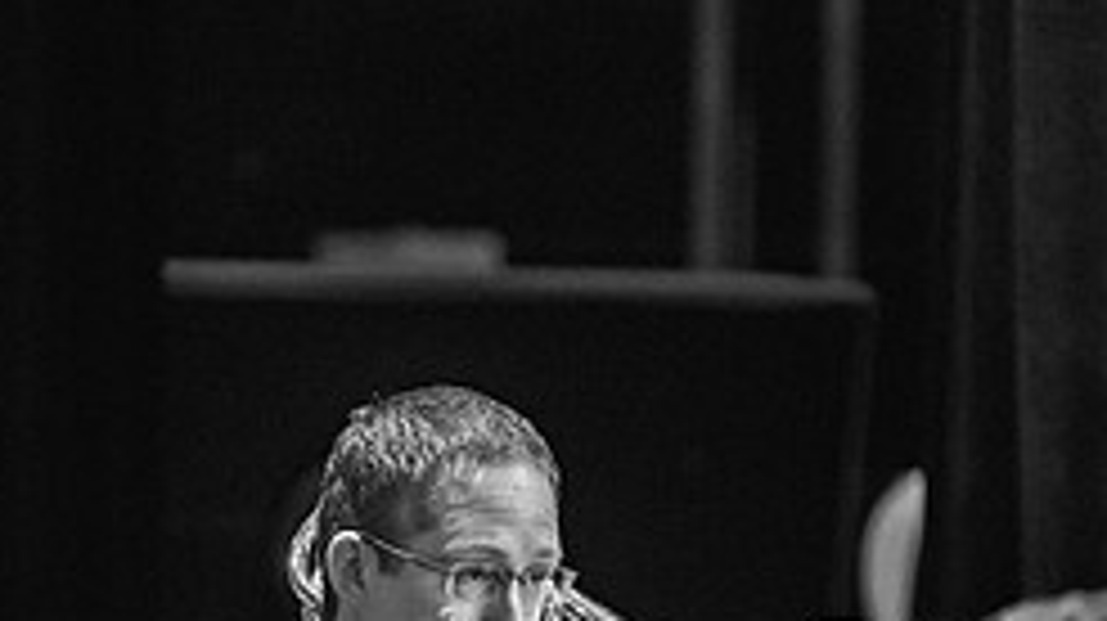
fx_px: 18128
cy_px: 866
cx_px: 518
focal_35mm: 618
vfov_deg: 2.0
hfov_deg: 3.5
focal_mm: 250
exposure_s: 1/250
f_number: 4
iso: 5000
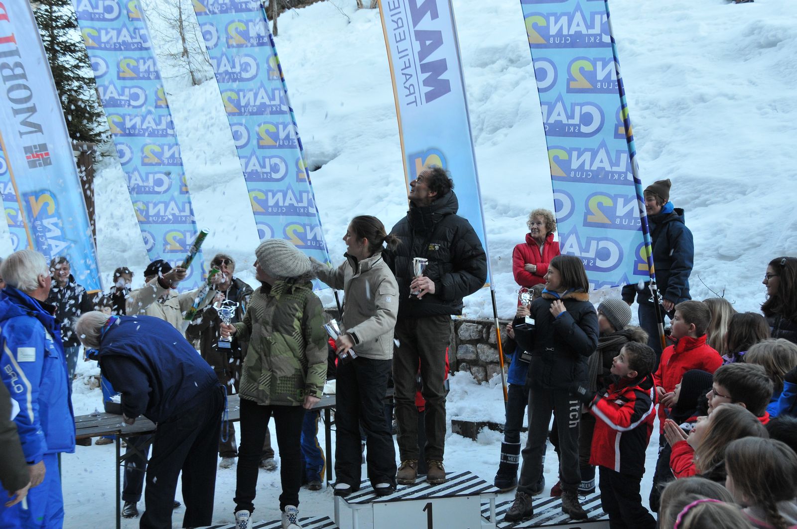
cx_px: 398
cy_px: 264
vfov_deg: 26.4
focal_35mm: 51
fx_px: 1128
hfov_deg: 38.9
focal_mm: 34
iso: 640
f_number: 6.3
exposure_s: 1/60
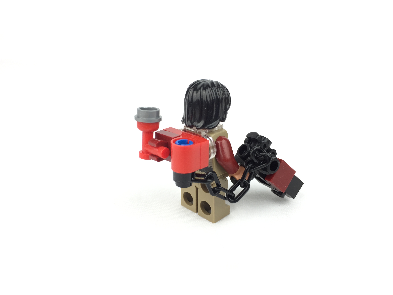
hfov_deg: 61.7
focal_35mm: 29
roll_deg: -0.1
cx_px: 196
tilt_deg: -21.8
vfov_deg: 48.2
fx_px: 329
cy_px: 148
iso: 32
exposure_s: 1/60
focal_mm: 4.15
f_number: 2.2
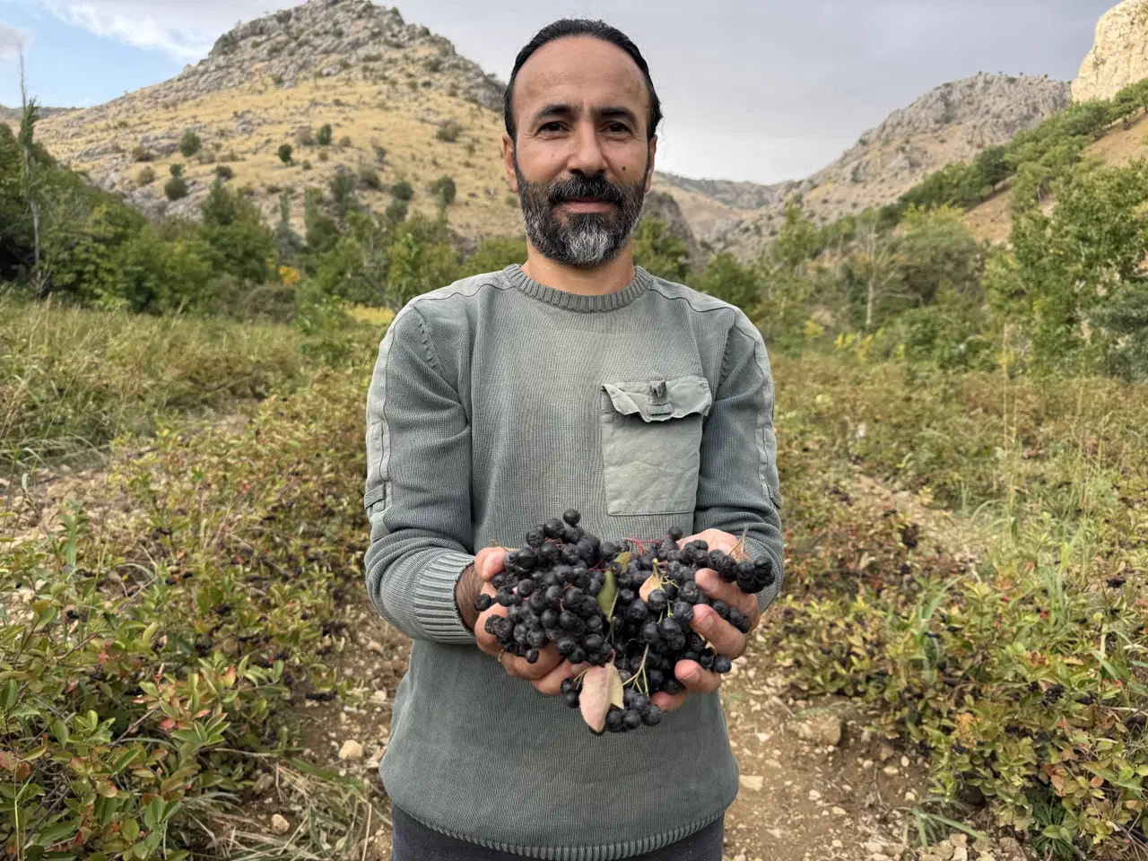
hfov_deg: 71.6
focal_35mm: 24
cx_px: 574
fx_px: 796
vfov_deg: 56.8
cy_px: 430
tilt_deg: -6.1
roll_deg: -0.4
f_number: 1.78
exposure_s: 1/292
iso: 80
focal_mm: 6.76
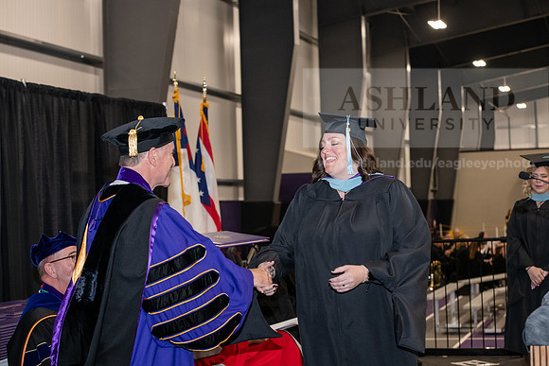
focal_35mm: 70
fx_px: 1068
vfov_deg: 19.5
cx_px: 274
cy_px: 183
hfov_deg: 28.8
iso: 2500
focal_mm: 70
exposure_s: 1/200
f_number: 5.6
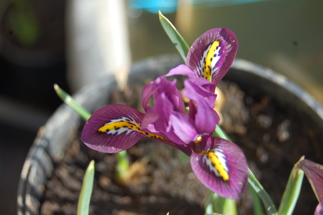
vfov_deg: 16.5
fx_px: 740
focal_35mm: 82
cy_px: 108
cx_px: 162
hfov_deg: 24.6
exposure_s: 1/160
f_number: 7.1
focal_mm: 55
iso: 200
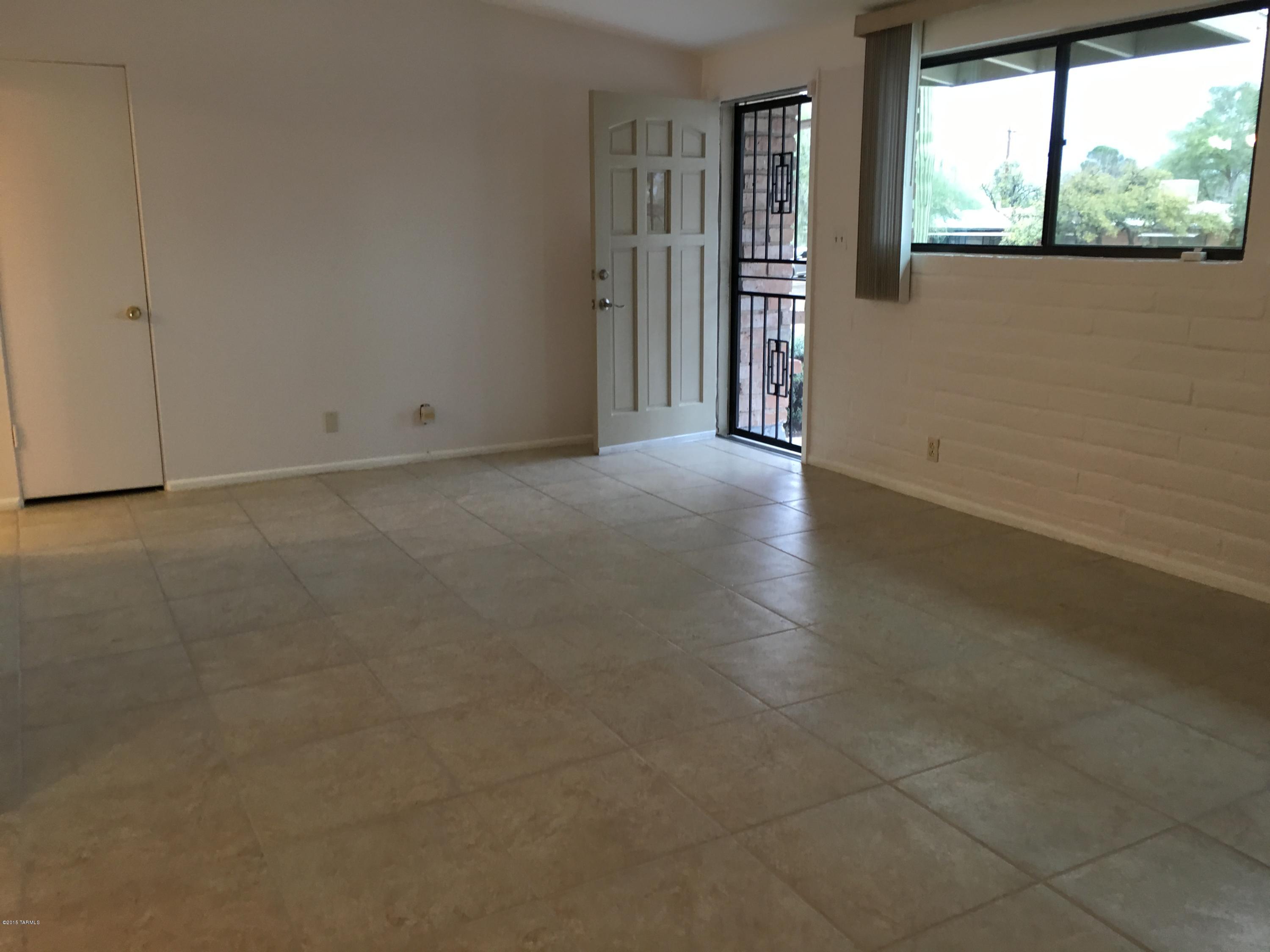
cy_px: 476
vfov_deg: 48.2
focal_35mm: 29
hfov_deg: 61.7
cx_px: 635
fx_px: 1064
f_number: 2.2
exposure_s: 1/15
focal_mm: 4.15
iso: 40
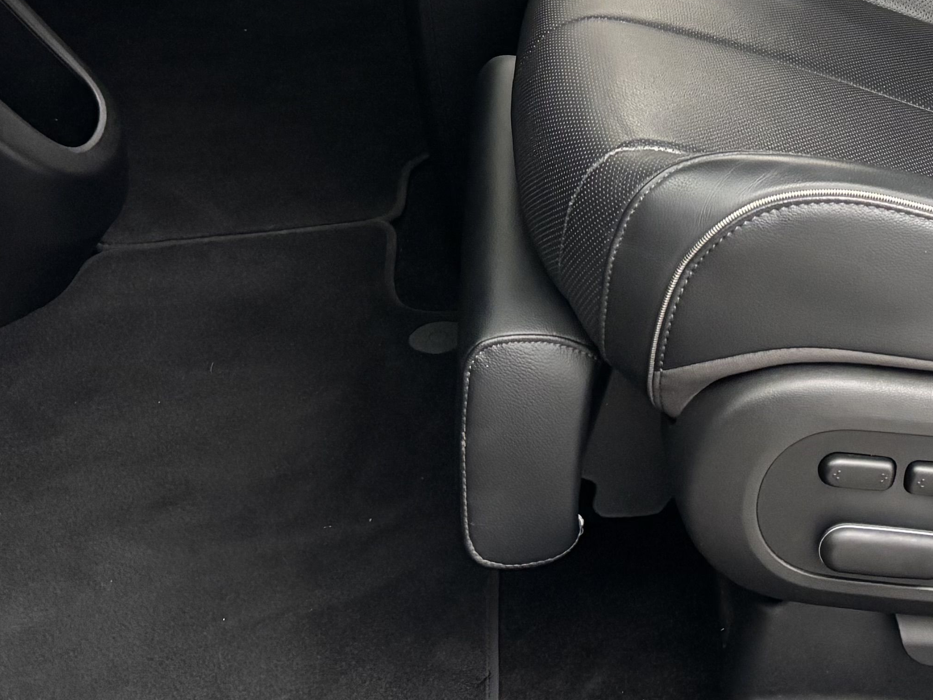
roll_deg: -1.9
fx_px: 1994
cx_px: 776
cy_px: -246
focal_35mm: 74
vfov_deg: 18.3
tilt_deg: -14.7
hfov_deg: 25.8
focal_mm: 5.96
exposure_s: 1/40
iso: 640
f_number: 1.6
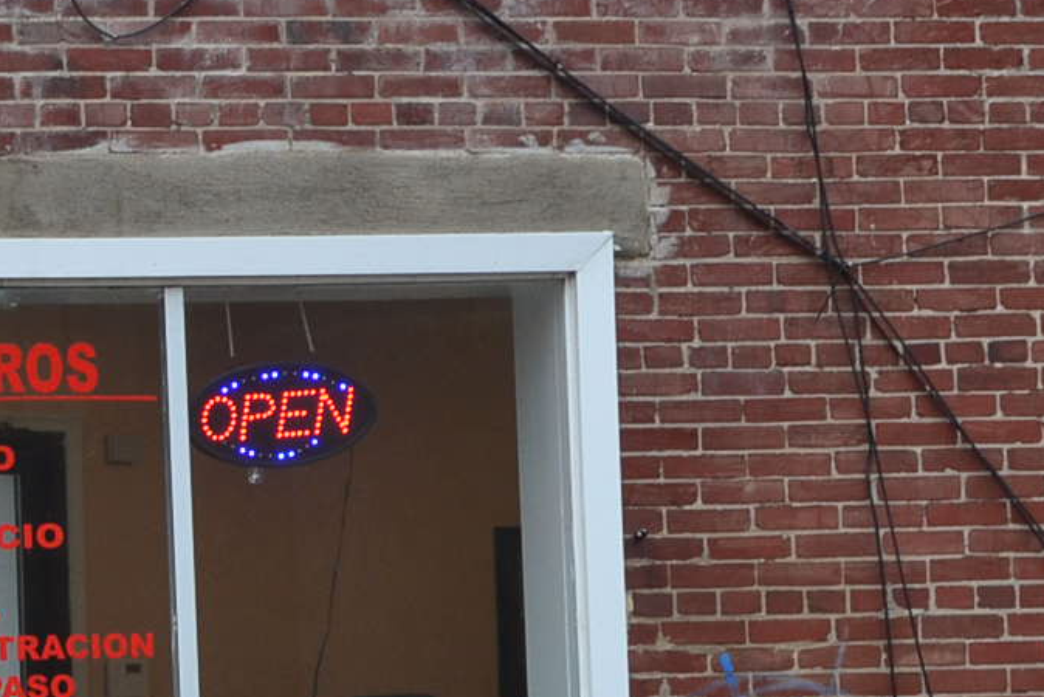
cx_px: -451
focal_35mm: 164
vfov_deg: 8.4
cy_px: 423
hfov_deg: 12.0
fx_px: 4758
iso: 450
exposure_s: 1/60
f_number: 8
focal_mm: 32
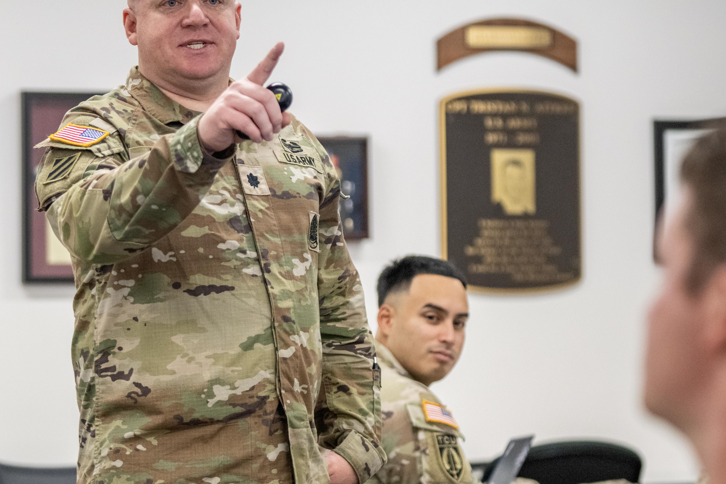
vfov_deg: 8.9
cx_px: 200
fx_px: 3105
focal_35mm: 154
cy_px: 267
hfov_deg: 13.3
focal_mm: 90
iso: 2500
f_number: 2.8
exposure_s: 1/500
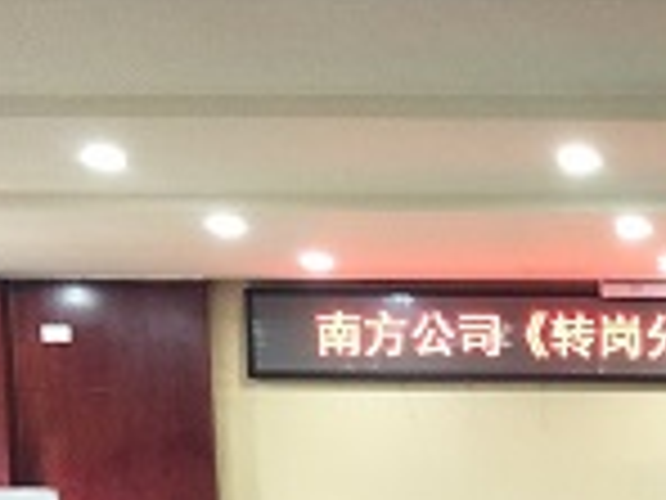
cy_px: 775
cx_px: 940
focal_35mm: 76
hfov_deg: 22.1
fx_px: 1462
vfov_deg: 17.3
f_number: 1.7
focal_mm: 3.79
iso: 303
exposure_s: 1/33
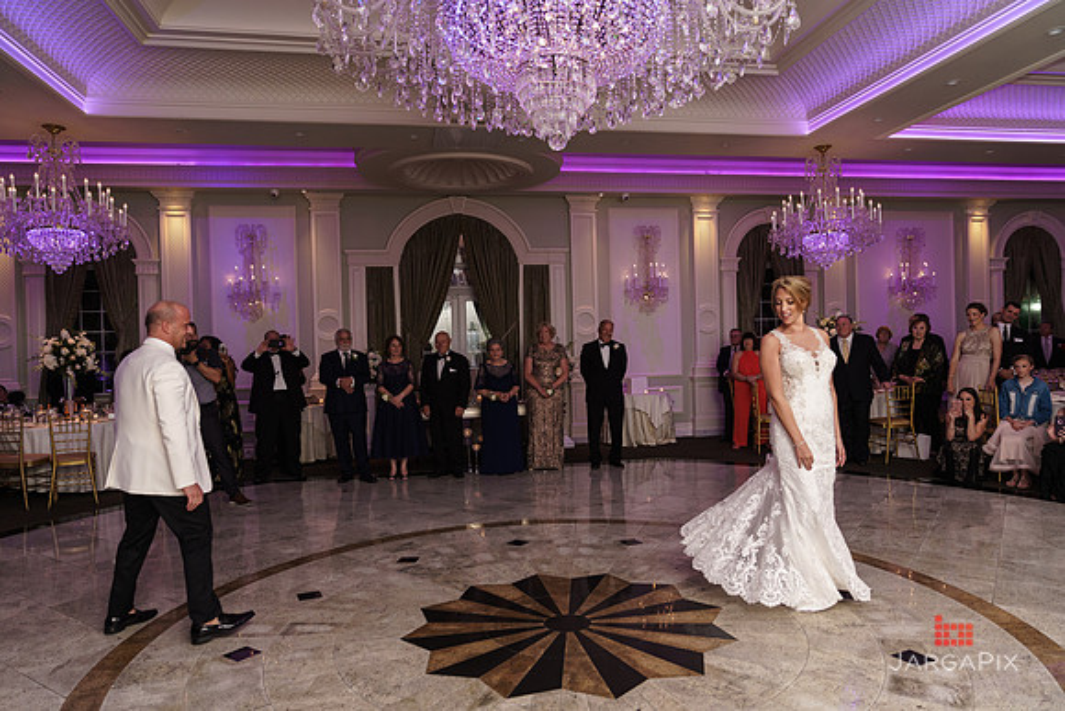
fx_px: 710
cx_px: 532
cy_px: 356
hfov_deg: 73.7
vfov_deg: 53.2
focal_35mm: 24
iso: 1250
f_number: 2.8
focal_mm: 24
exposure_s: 1/200
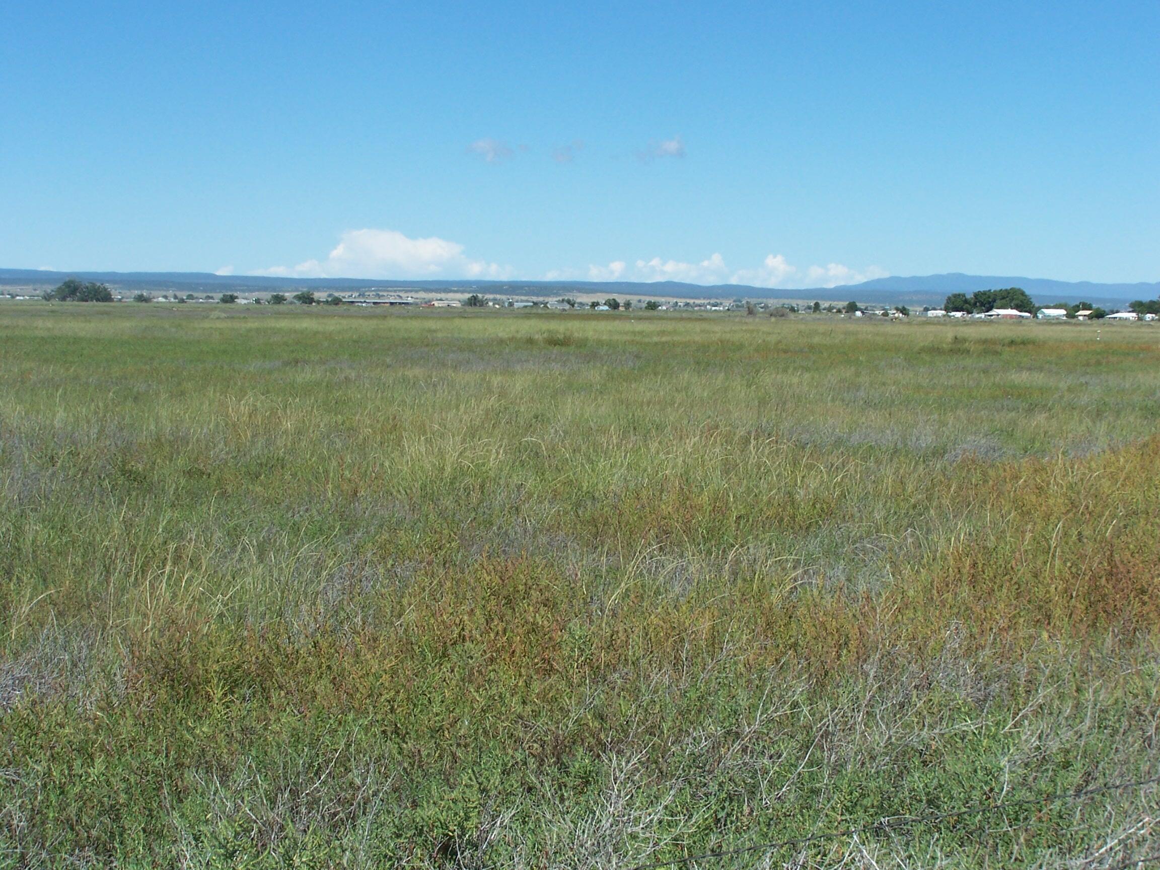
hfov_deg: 30.3
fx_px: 2145
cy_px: 435
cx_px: 580
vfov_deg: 22.9
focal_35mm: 64
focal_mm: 10.7
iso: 80
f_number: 4.5
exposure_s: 1/750
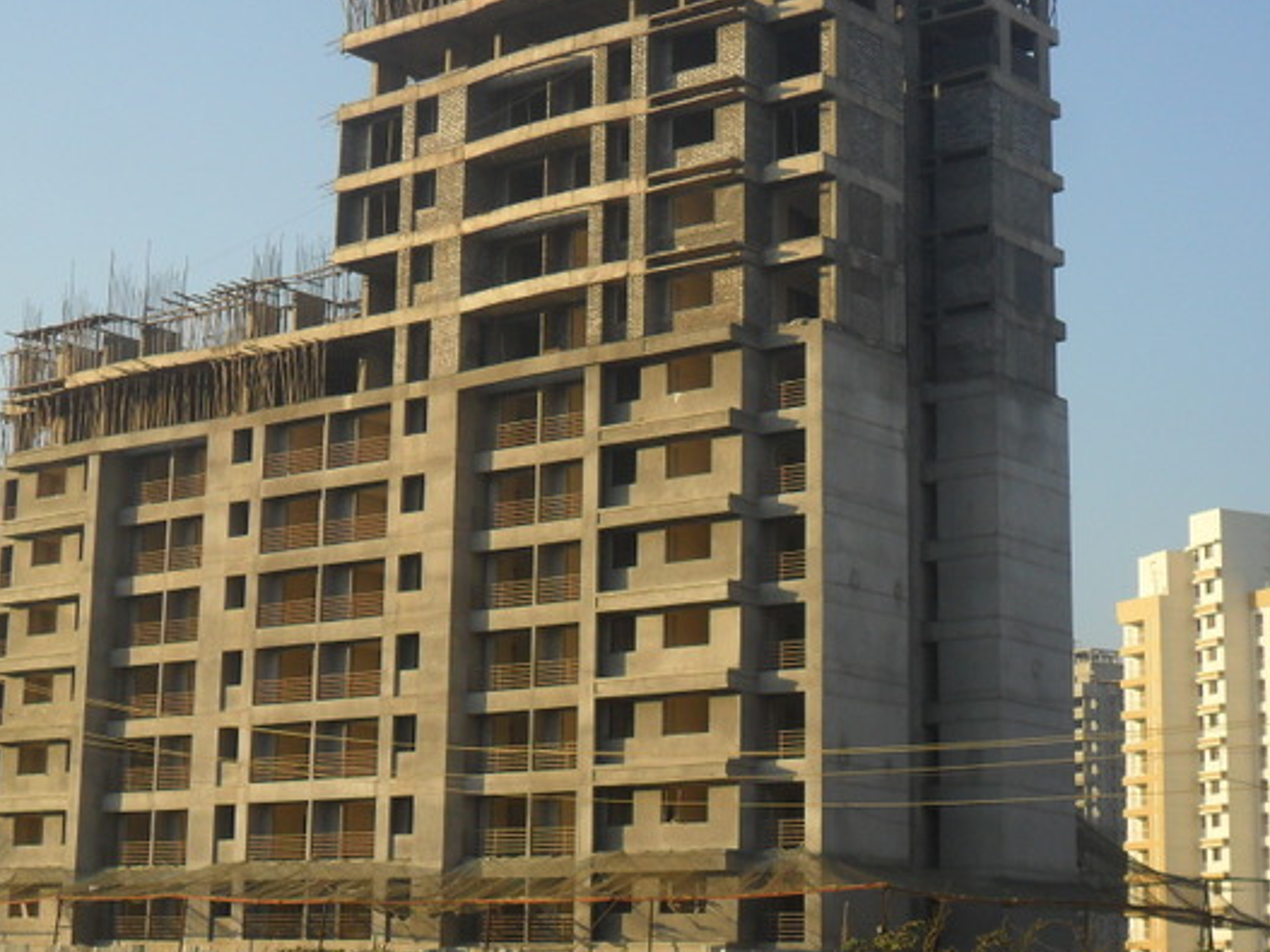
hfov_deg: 25.3
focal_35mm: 77
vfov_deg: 19.1
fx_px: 2824
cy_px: 421
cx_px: 470
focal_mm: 9.3
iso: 100
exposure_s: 1/250
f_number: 5
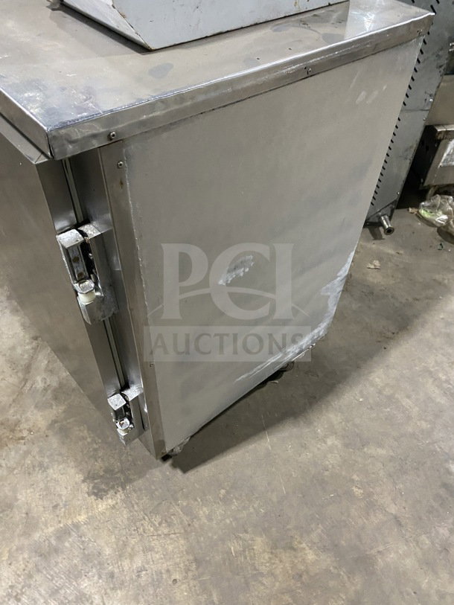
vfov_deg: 67.3
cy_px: 302
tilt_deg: -47.5
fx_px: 455
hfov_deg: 53.1
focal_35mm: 26
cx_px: 227
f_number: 1.8
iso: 500
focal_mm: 4.25
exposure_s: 1/60
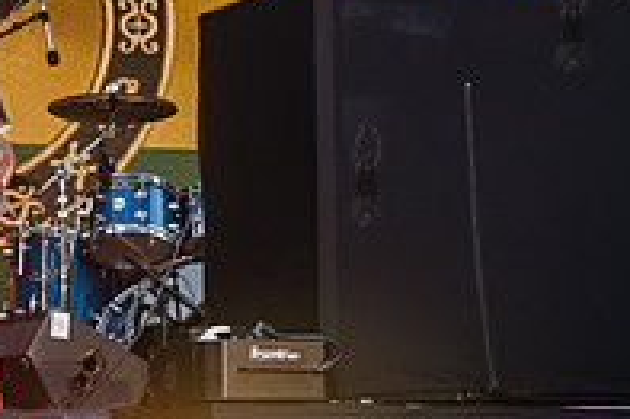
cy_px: 16
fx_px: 3287
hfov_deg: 10.8
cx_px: -48
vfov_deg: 7.3
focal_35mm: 188
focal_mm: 64
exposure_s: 1/640
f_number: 3.5
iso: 500
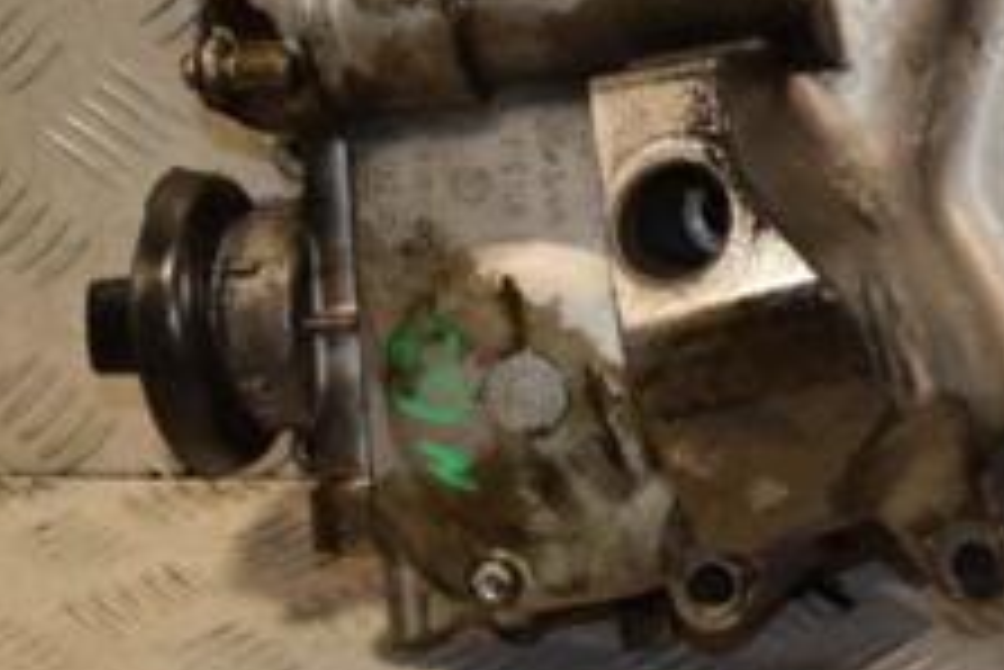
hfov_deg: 17.3
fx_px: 3153
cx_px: 1202
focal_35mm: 113
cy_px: 202
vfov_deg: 12.1
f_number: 5
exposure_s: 1/200
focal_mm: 28
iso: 800
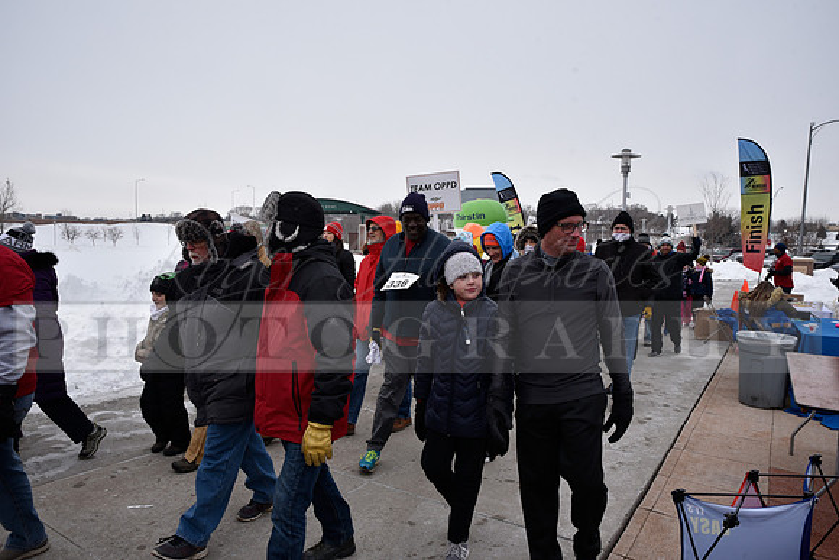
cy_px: 280
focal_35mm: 24
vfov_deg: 53.2
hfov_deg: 73.7
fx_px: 559
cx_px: 420
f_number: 10
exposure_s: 1/400
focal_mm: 24
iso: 400
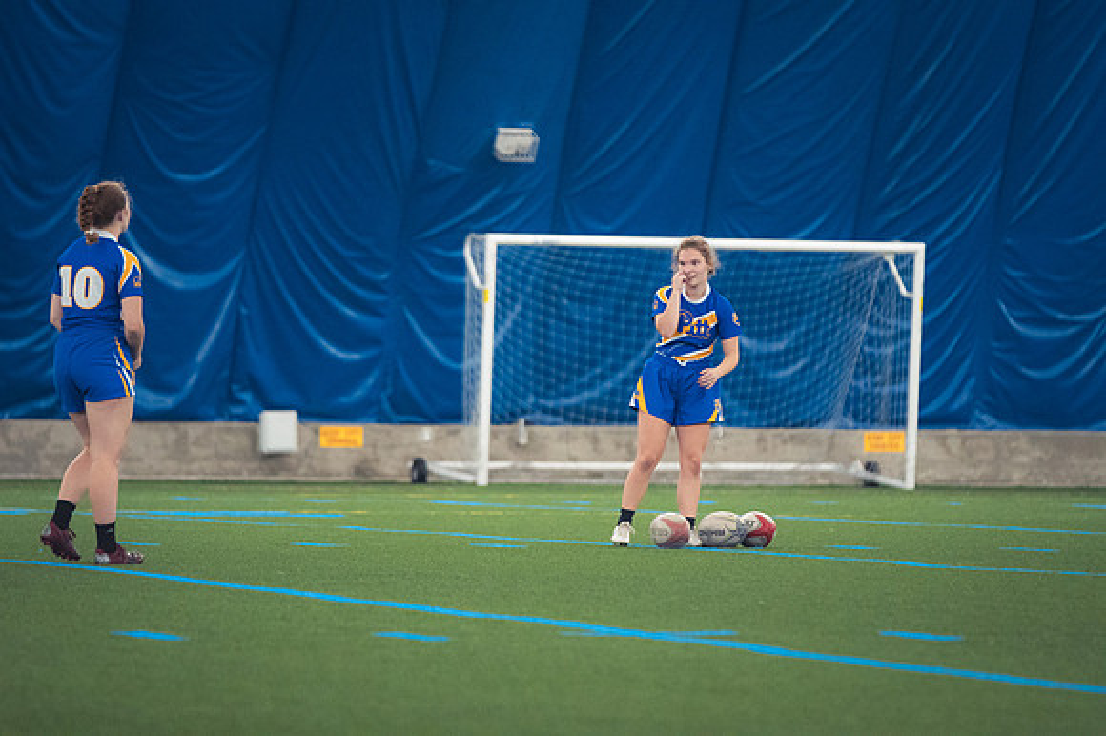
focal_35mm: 300
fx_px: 9211
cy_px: 368
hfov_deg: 6.9
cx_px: 553
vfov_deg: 4.6
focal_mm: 200
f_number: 2.8
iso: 4000
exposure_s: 1/320
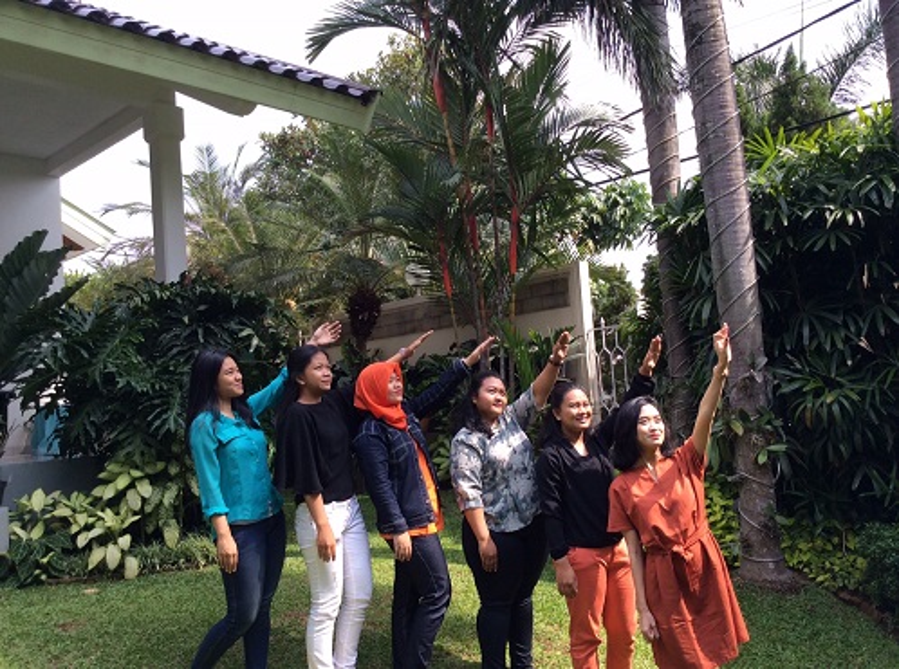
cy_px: 334
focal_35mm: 32
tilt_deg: +4.3
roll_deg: +5.8
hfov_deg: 56.9
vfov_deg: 44.0
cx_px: 450
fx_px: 829
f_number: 2.4
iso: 32
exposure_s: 1/336
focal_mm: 3.3
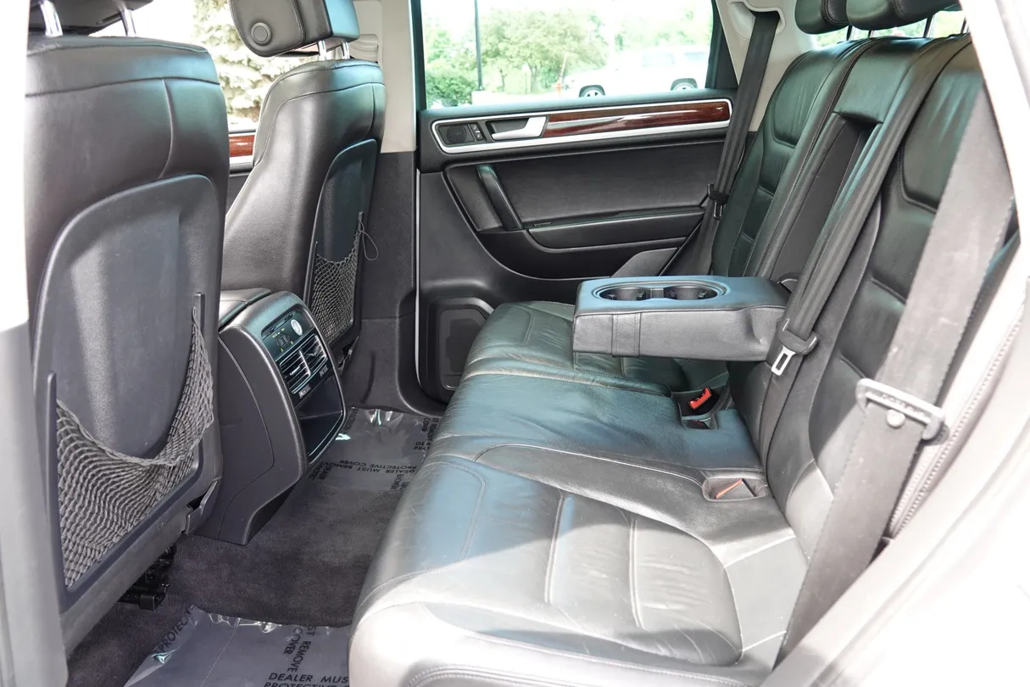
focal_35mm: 30
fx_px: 858
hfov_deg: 61.9
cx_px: 515
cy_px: 344
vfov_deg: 43.6
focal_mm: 11.03
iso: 160
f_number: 2.8
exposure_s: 1/30
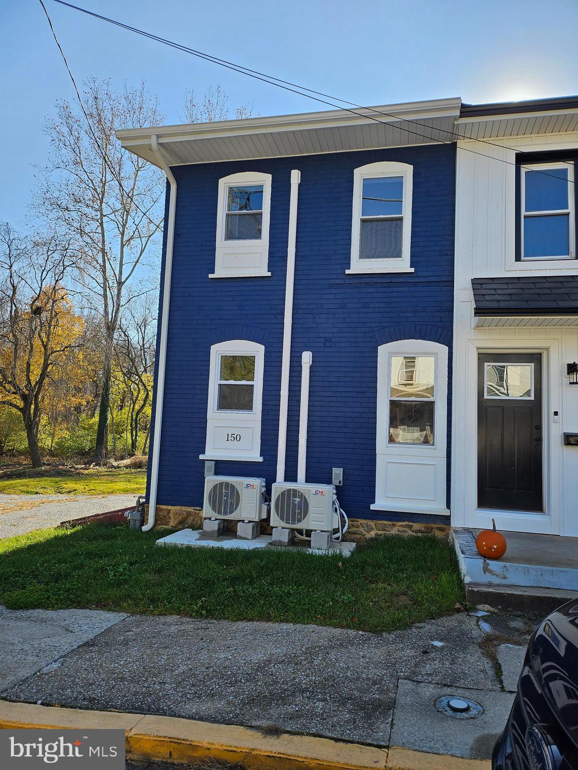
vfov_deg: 71.6
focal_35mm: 24
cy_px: 385
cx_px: 289
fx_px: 534
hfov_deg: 56.8
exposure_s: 1/2066
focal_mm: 5
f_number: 1.8
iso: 50
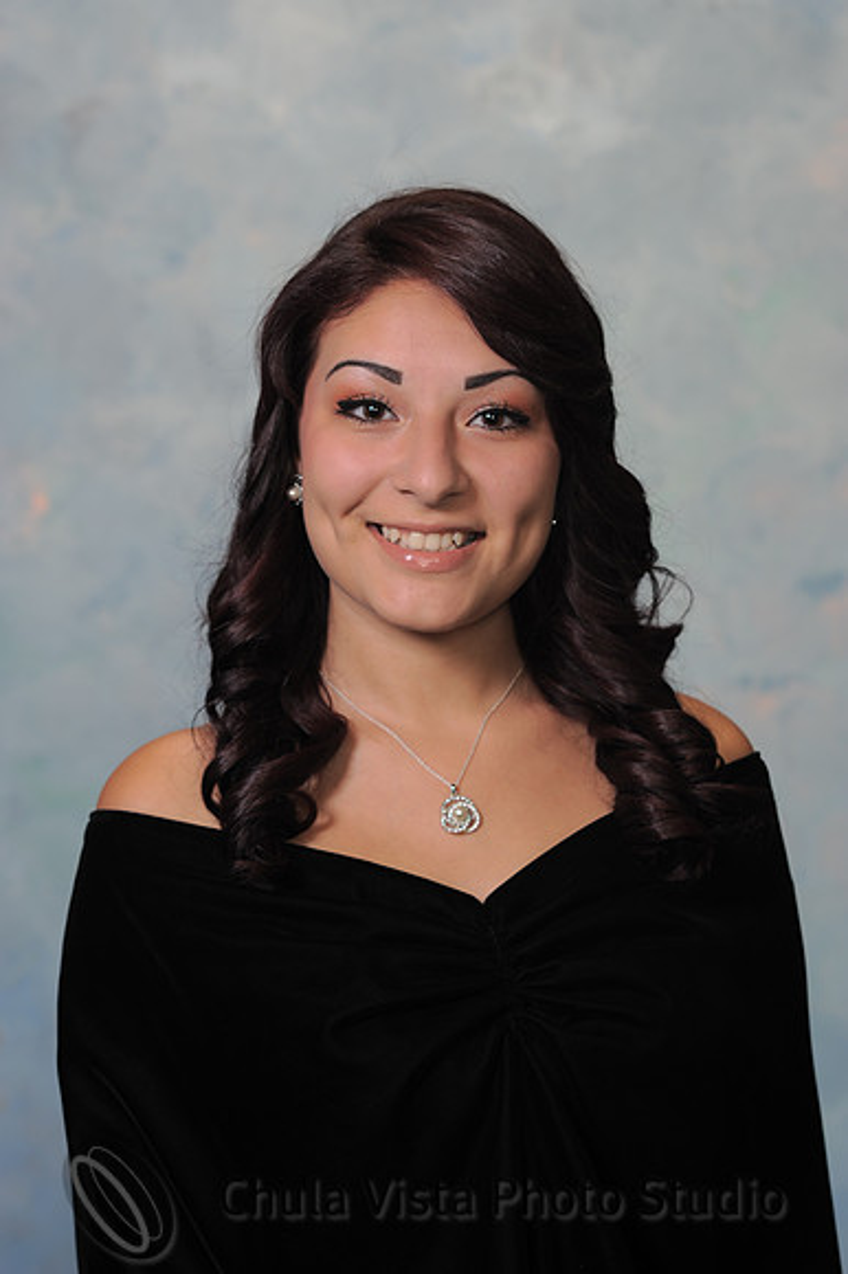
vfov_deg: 15.2
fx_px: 4775
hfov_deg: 10.1
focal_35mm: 135
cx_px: 424
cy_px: 637
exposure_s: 1/125
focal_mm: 135
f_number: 7.1
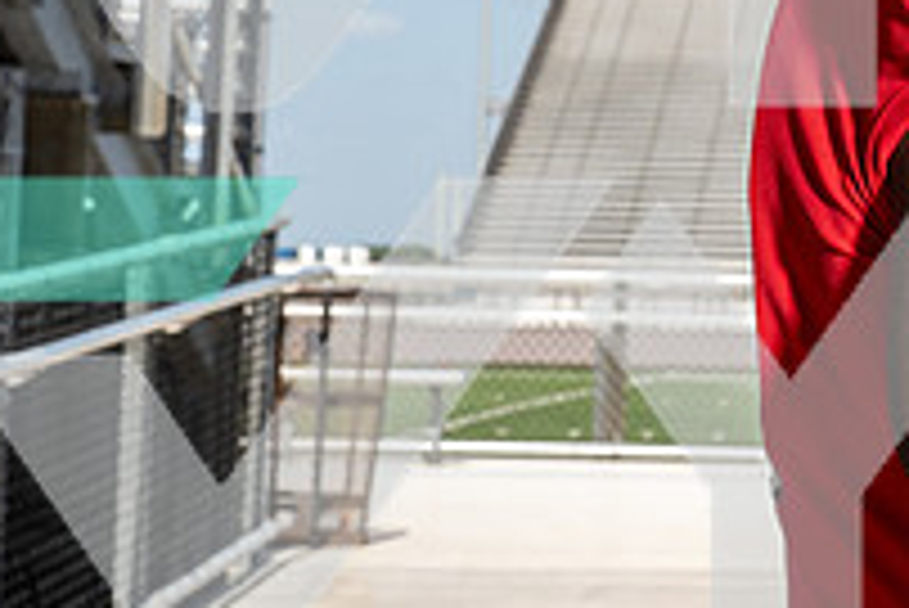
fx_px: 3487
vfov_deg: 9.8
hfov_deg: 14.5
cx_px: 990
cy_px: -128
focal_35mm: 138
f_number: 10
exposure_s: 1/250
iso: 160
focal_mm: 48
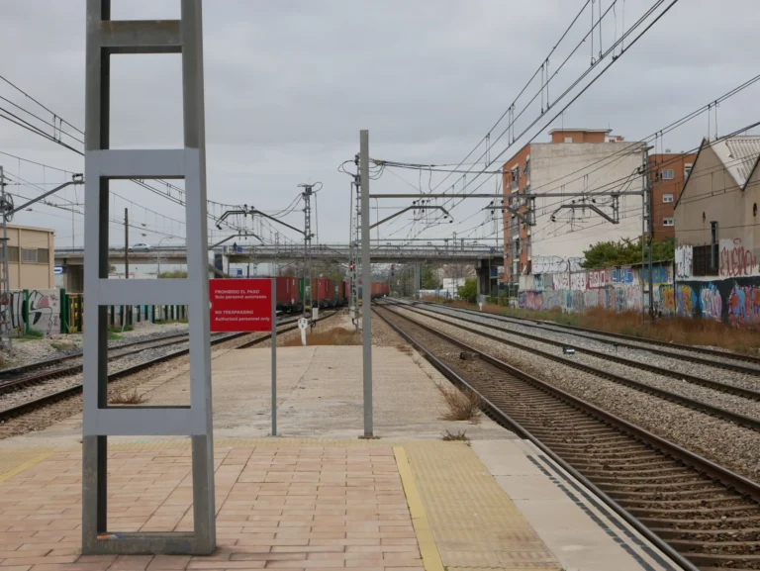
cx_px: 380
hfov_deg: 30.2
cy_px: 286
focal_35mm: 64
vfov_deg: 23.0
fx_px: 1406
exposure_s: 1/80
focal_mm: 32
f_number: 5.6
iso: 320
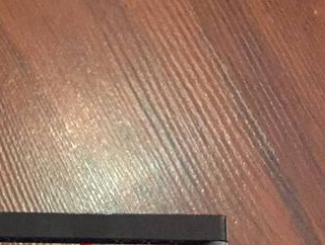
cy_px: 296
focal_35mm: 79
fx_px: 742
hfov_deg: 22.1
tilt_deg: -71.5
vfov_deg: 17.8
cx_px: -102
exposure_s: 1/17
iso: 500
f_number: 2.2
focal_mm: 4.15
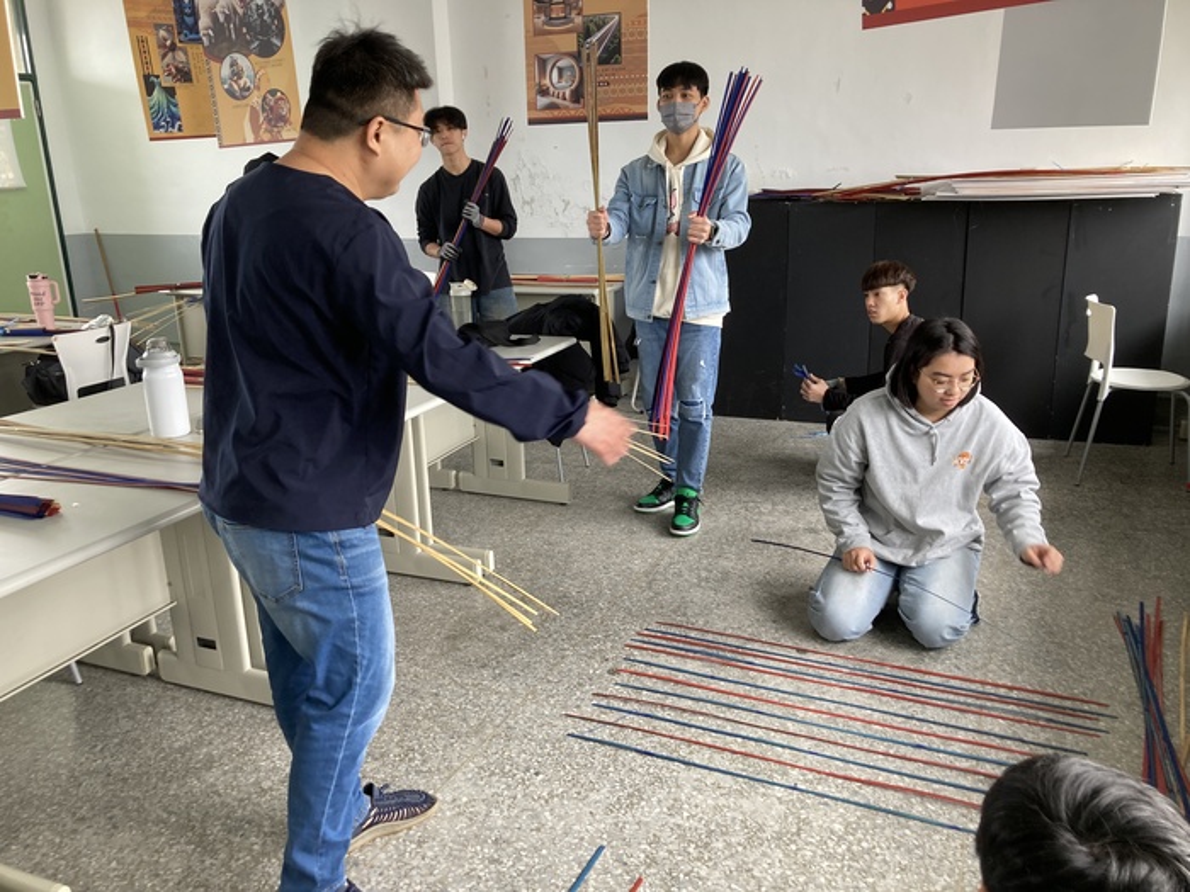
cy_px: 446
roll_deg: +0.1
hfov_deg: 63.4
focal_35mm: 28
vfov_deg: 49.7
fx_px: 963
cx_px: 595
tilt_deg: -14.9
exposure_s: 1/60
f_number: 1.8
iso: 50
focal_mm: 3.99
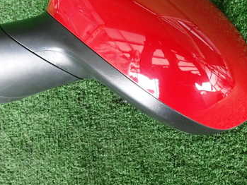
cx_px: 105
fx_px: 307
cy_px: 53
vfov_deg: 33.1
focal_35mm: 43
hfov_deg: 43.7
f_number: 2
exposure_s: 1/30
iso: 400
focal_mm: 4.5
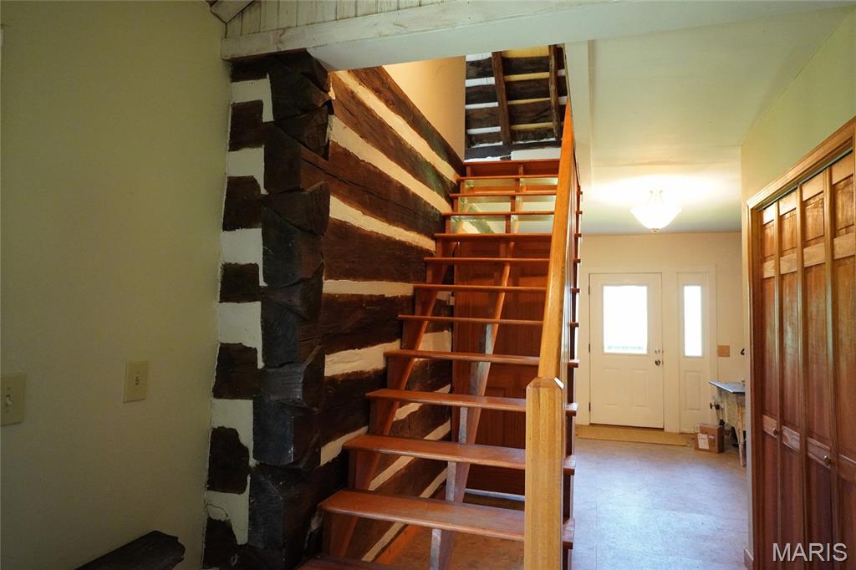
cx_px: 428
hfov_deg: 77.3
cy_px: 285
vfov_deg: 56.1
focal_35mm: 22
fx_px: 535
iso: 5000
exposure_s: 1/160
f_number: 2.8
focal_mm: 15
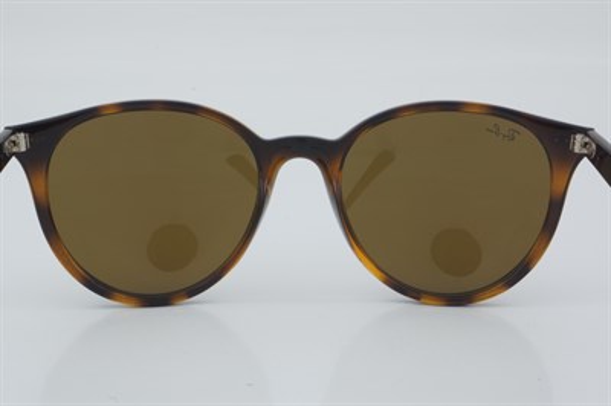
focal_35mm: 82
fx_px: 1399
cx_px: 306
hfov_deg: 24.6
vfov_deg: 16.5
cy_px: 203
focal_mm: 55
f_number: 29
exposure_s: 1/4
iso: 100
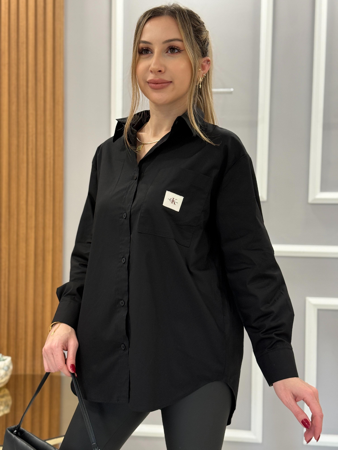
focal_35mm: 48
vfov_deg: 39.7
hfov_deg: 30.3
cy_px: 225
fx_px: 625
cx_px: 169
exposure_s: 1/50
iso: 80
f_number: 1.78
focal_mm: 6.76
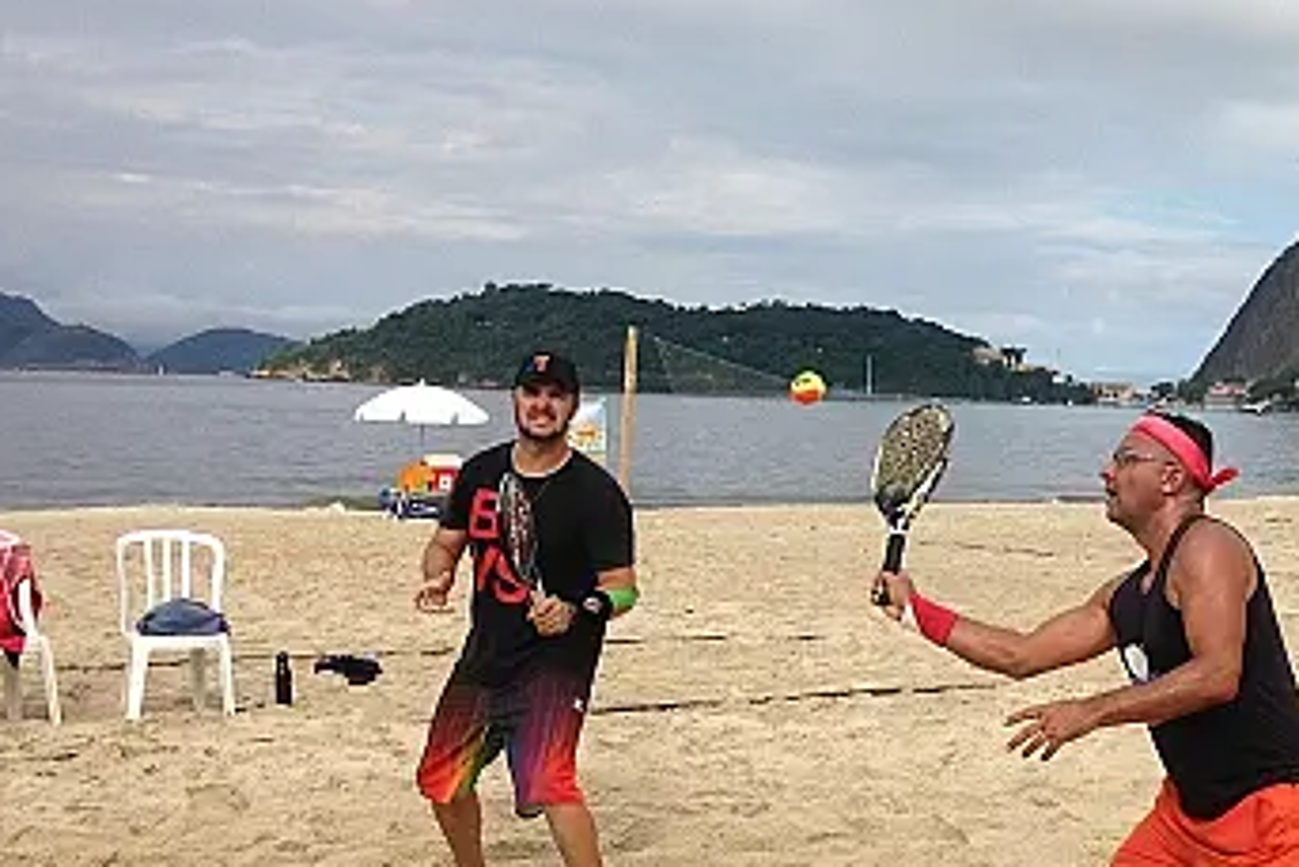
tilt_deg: -4.0
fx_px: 2310
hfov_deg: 30.8
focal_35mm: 64
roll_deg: -0.4
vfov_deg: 21.2
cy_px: 500
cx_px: 1000
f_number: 2.4
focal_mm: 4.12
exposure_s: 1/1869
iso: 50
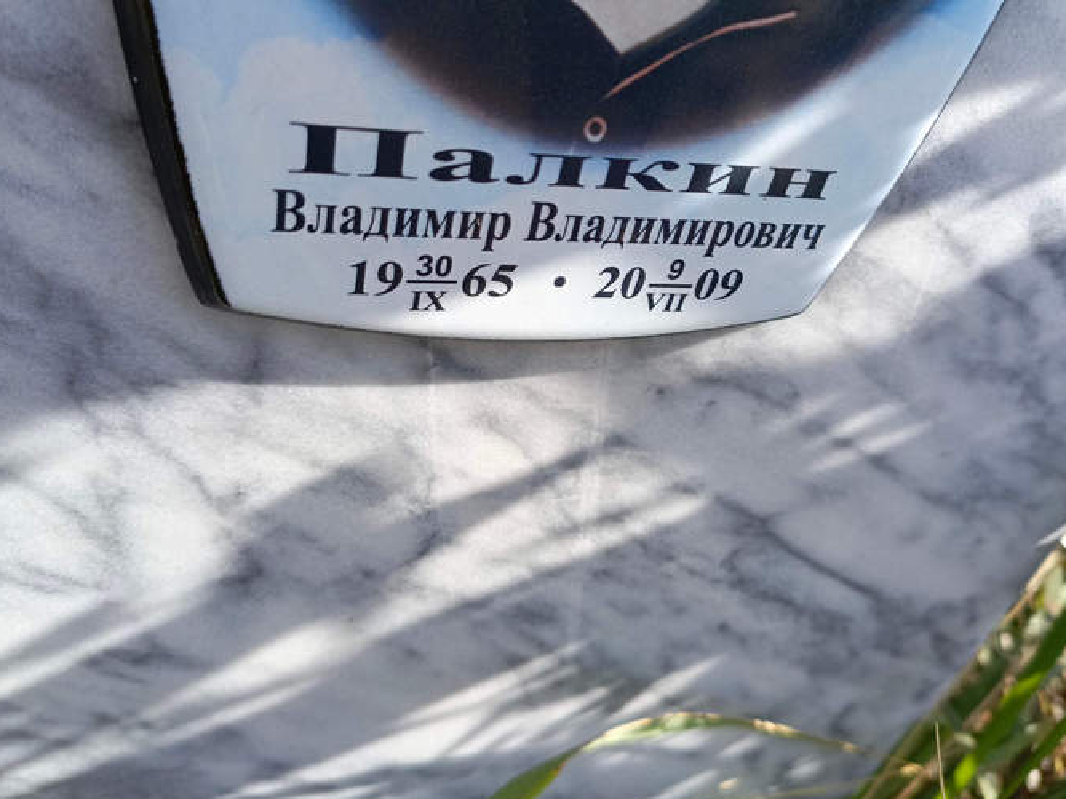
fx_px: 924
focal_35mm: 30
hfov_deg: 60.0
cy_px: 326
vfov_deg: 46.6
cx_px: 545
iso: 100
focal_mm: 4.76
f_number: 1.69
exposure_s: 1/381
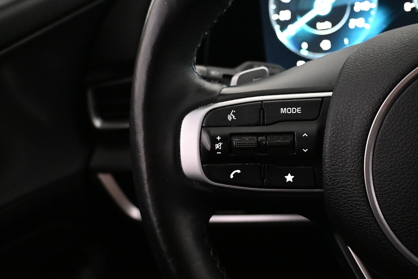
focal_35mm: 42
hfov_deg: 46.3
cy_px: 156
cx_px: 238
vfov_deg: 31.9
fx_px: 488
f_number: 4
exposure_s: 1/100
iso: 4000
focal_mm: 22
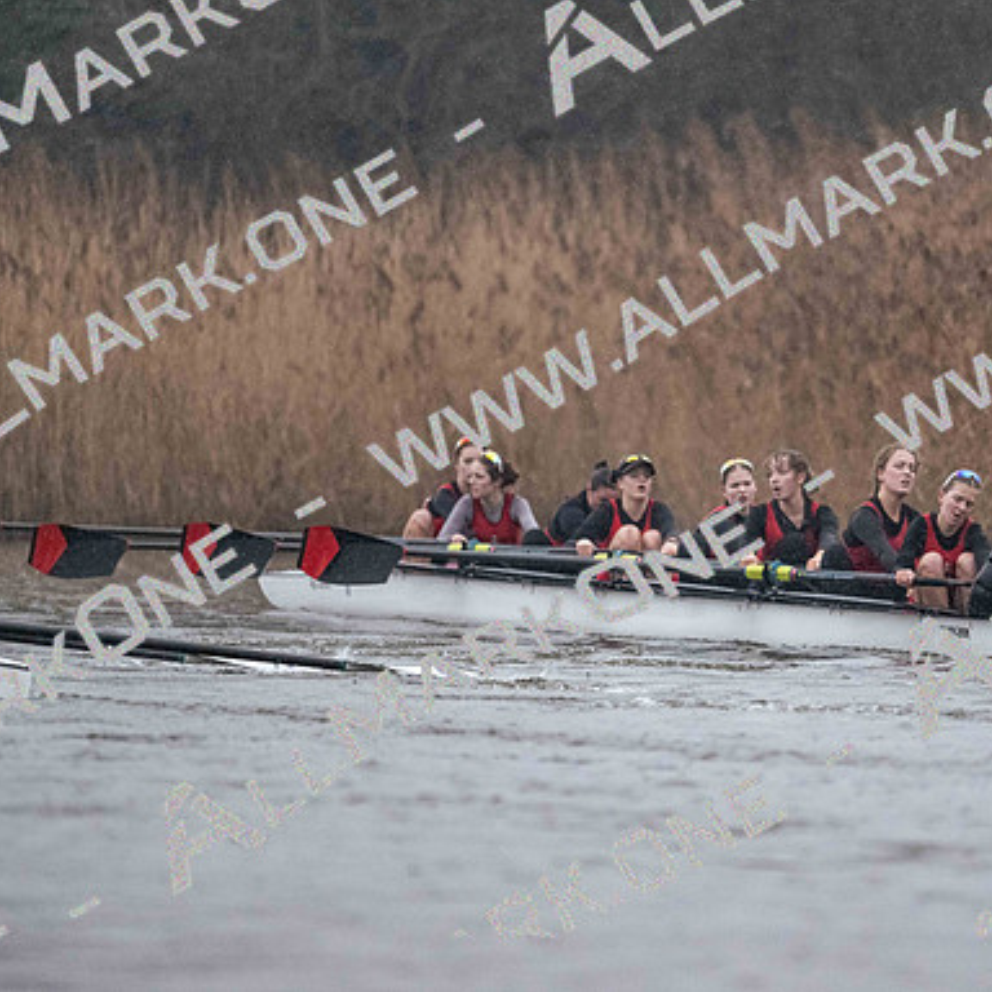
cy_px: 495
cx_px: 687
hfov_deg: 3.4
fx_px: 16632
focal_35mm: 513
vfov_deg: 3.4
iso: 6400
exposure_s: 1/1600
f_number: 4.5
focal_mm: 400
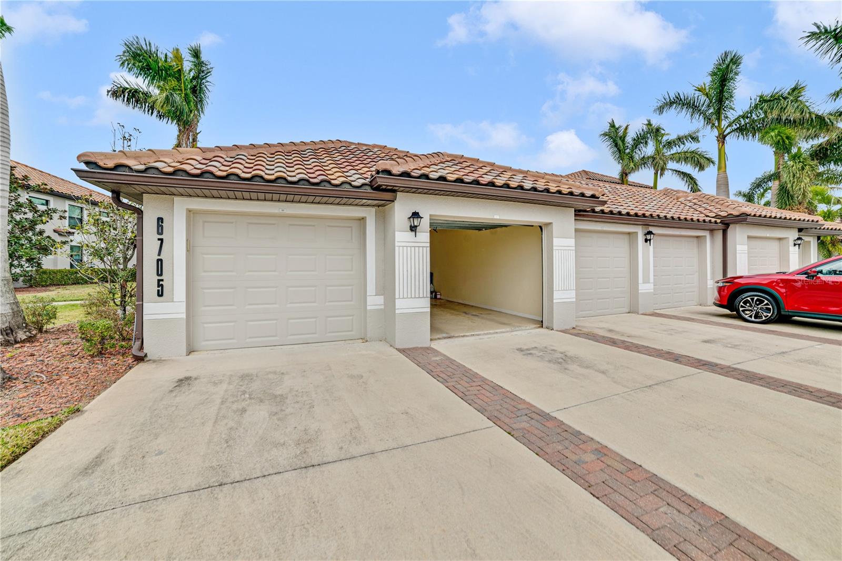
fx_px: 327
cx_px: 421
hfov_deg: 104.2
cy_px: 280
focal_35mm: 14
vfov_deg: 81.2
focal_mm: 14
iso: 160
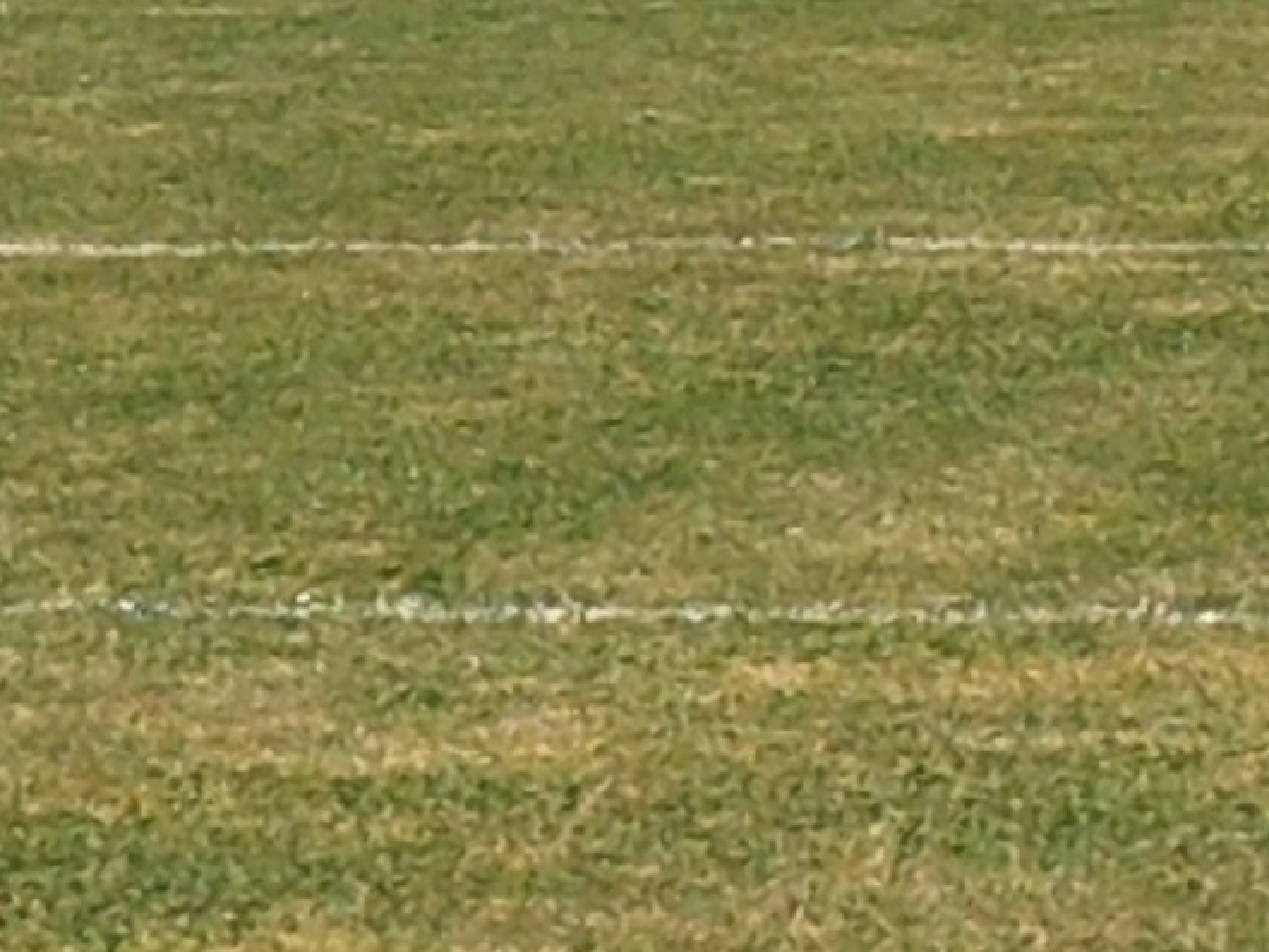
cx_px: 586
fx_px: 14004
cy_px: -144
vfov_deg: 3.9
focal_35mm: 382
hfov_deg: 5.2
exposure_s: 1/320
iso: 400
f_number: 15
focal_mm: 24.39
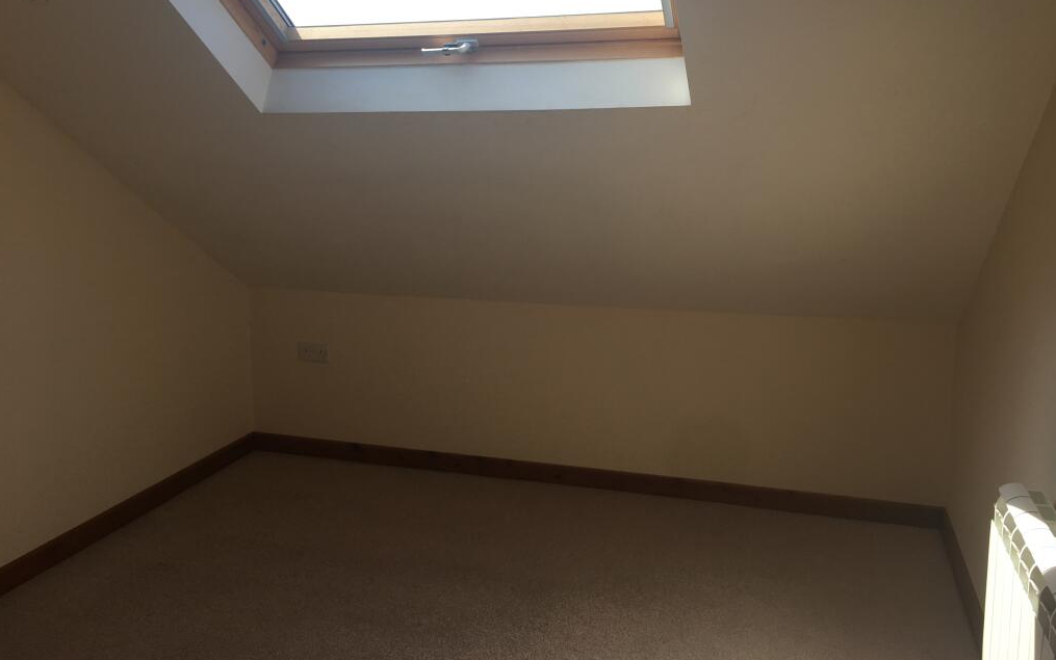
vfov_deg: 40.5
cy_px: 284
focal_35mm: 31
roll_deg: +0.4
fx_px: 892
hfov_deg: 61.2
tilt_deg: -8.2
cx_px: 529
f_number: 2.2
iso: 25
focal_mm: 4.15
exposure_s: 1/371
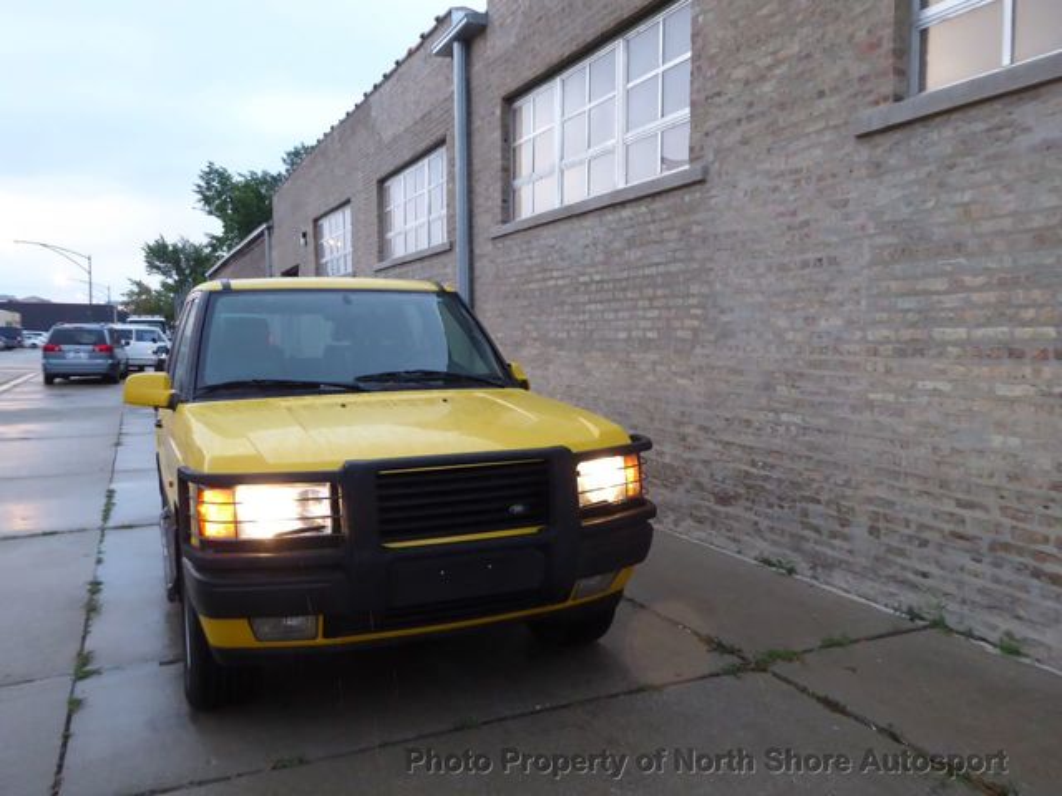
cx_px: 531
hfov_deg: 61.7
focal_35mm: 29
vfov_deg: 48.2
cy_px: 398
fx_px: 890
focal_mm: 5
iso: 400
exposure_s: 1/40
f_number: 3.5
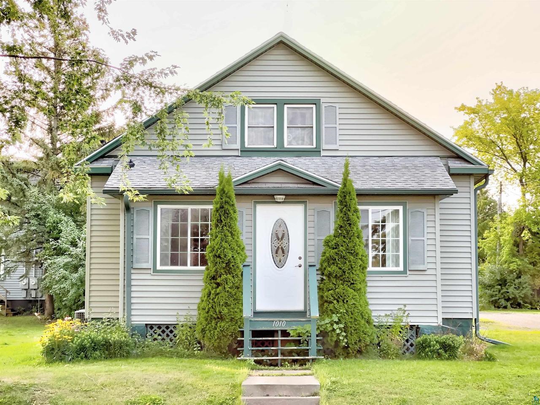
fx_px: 1201
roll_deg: -0.5
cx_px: 270
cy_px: 202
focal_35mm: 77
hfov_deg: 25.3
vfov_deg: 19.1
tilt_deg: +5.7
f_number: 2.8
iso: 40
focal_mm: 9
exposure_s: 1/121
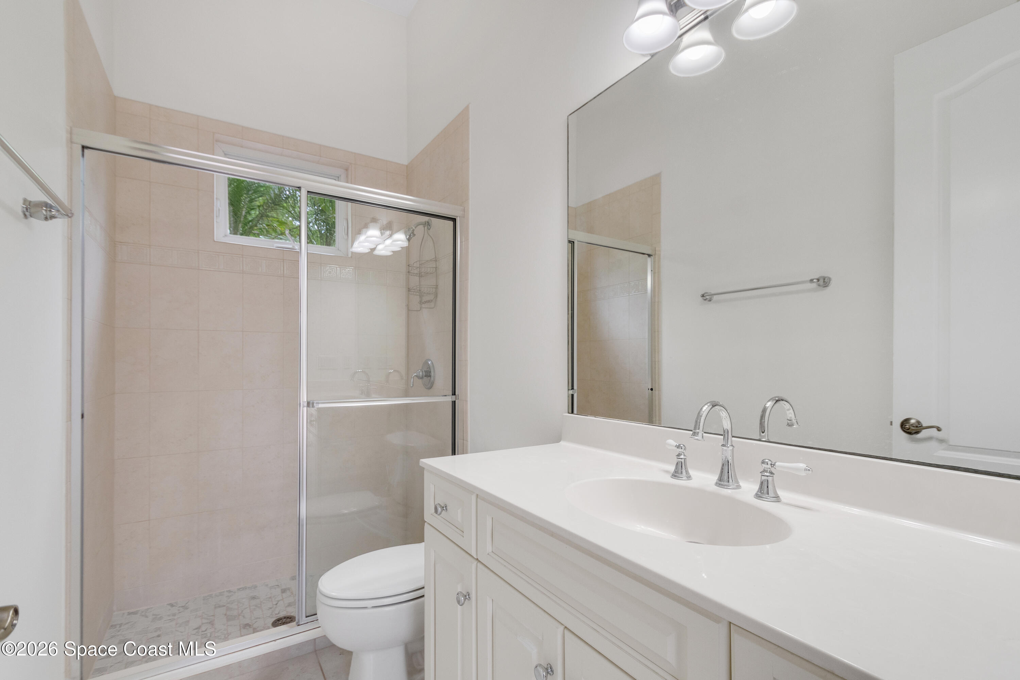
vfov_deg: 77.3
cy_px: 340
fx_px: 425
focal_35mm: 15
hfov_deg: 100.4
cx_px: 510
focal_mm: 10
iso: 320
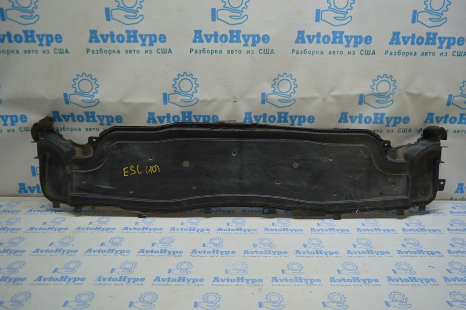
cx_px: 233
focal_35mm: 27
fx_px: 349
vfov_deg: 47.9
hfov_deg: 67.4
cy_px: 155
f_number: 3.5
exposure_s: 1/100
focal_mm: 18
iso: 400
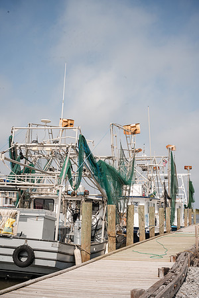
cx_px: 100
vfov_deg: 39.6
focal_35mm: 50
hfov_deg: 27.0
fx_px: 415
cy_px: 149
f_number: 16
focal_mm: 50
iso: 200
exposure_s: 1/200
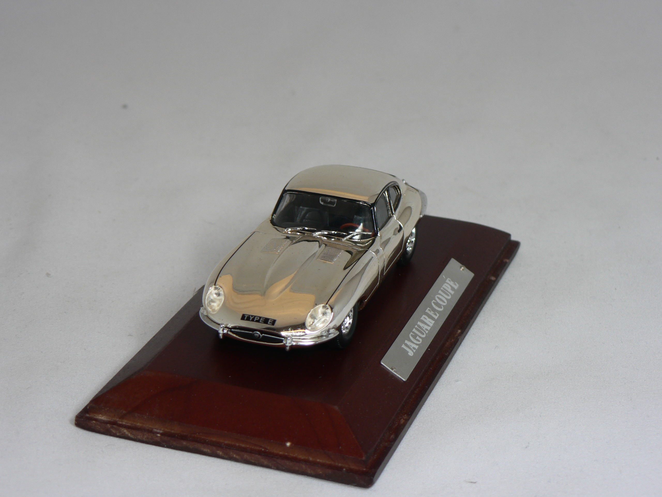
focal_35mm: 93
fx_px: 1779
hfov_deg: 21.1
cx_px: 331
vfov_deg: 15.9
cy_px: 248
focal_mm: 15.5
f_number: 3.2
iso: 80
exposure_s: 1/60
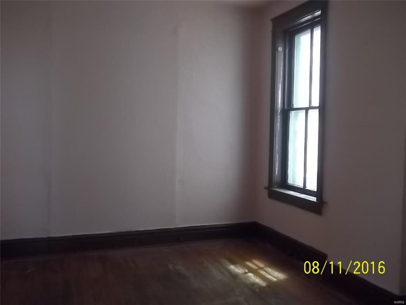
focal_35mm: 32
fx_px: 375
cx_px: 203
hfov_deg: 56.8
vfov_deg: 44.2
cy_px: 152
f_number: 2.9
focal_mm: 5.7
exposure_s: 1/30
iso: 250
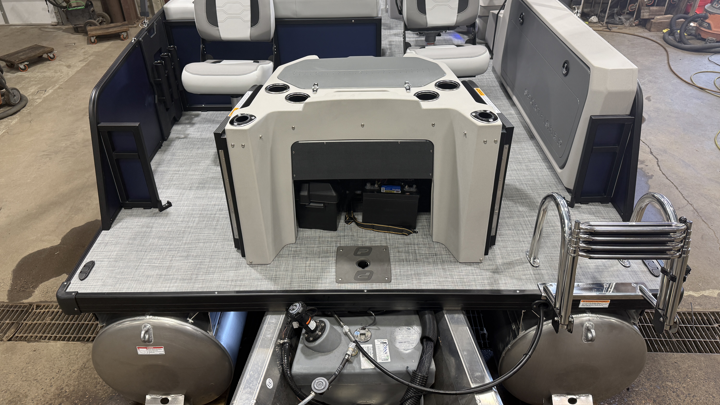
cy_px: 168
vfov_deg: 42.7
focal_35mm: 27
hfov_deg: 69.8
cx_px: 351
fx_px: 515
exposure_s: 1/120
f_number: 1.78
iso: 125
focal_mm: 6.76
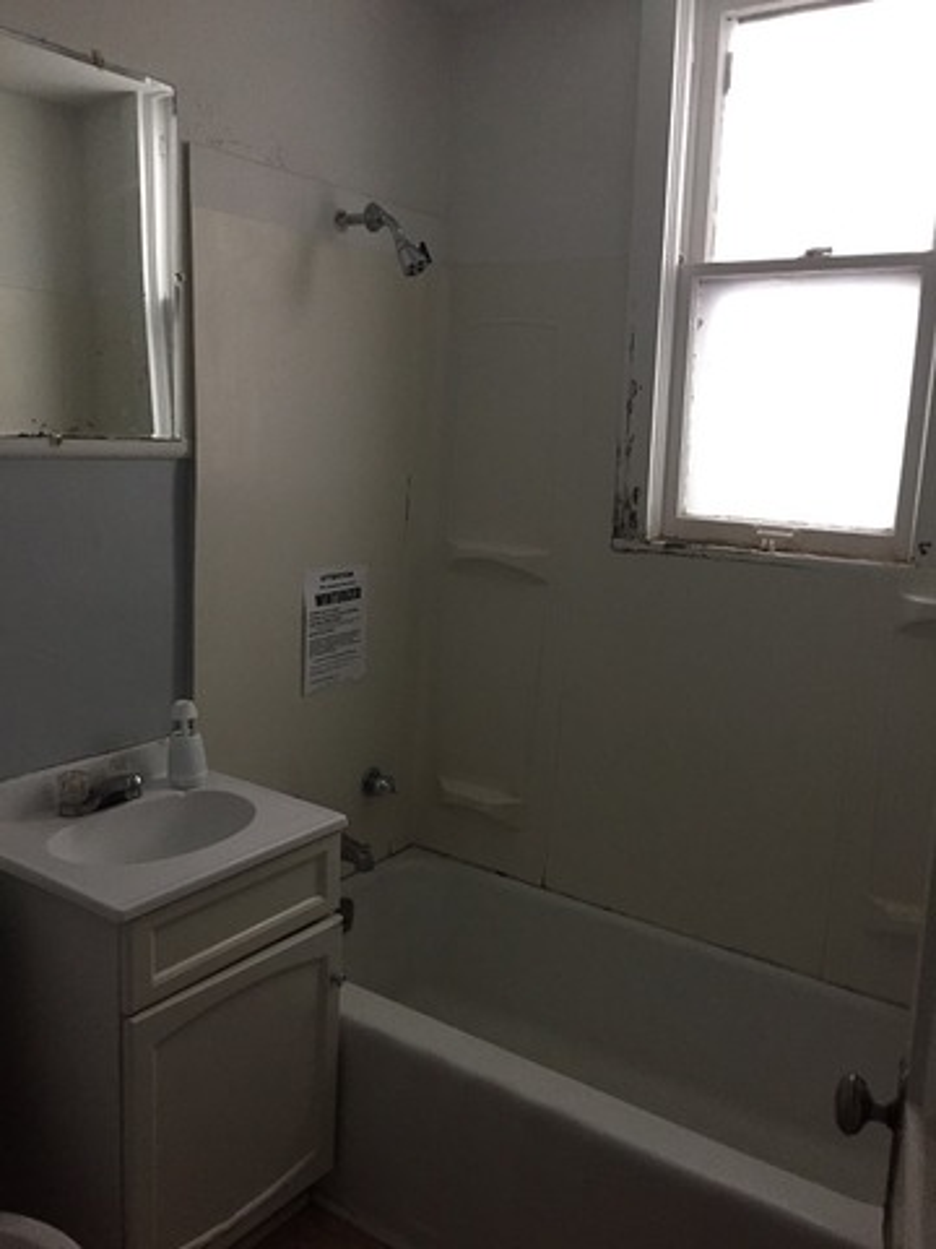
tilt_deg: -9.1
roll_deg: -2.2
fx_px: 1046
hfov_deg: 48.2
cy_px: 624
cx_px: 468
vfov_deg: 61.7
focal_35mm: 29
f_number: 2.2
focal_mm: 4.15
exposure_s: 1/30
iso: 250
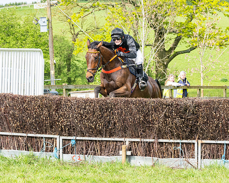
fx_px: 1305
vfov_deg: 8.0
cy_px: 78
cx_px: 126
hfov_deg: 10.0
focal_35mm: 193
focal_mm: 70
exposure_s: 1/1000
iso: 400
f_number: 5.6
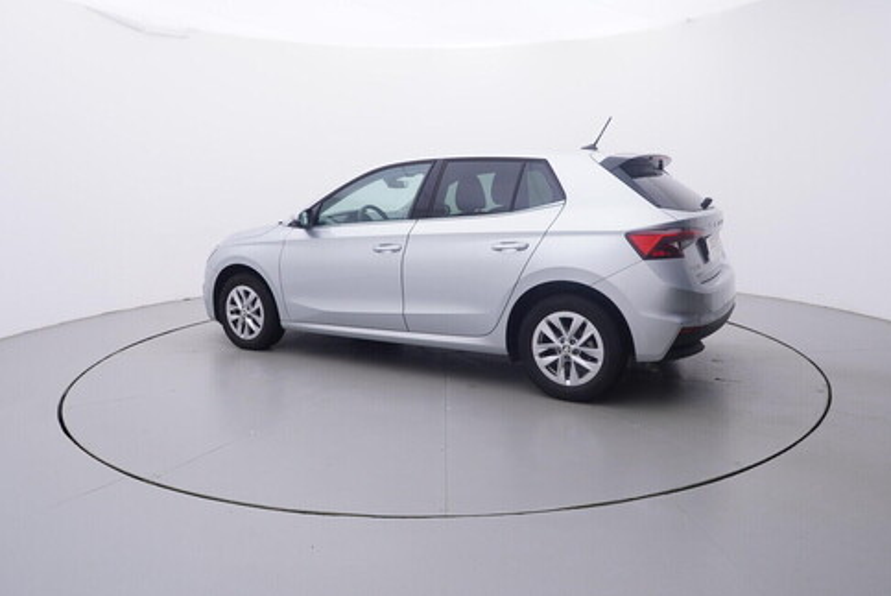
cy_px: 263
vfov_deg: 50.3
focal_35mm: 26
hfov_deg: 70.2
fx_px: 633
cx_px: 446
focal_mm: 15
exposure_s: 1/80
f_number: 5
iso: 200
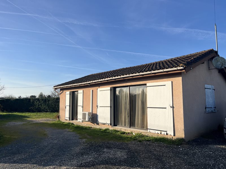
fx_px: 170
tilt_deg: +5.4
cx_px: 113
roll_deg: -0.2
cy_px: 84
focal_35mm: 26
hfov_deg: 67.3
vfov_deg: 53.1
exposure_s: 1/3745
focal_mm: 5.1
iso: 50
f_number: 1.6
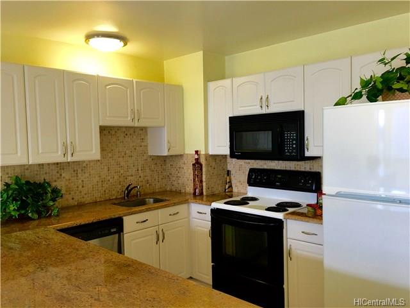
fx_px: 343
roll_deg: +0.8
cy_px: 154
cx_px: 205
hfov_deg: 61.7
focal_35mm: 29
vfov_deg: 48.2
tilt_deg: -1.5
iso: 32
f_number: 2.2
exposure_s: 1/15
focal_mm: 4.15
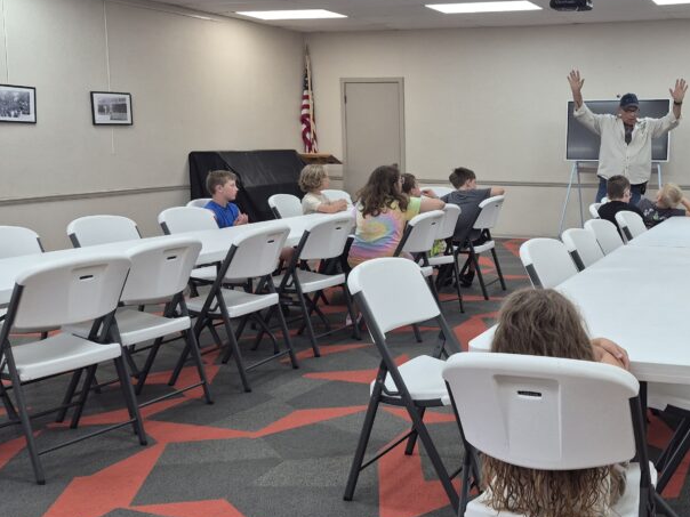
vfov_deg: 36.7
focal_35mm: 39
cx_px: 530
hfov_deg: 45.9
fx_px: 777
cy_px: 220
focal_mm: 5.4
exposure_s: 1/120
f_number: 1.8
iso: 80
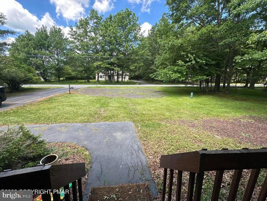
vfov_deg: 85.7
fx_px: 108
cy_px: 100
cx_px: 134
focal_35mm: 14
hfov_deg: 102.1
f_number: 2.2
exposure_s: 1/270
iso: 40
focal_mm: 2.22
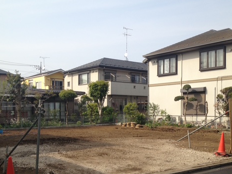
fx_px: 322
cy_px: 113
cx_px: 100
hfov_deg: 39.6
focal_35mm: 48
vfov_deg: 30.1
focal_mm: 4.28
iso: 50
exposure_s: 1/1284
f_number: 2.4
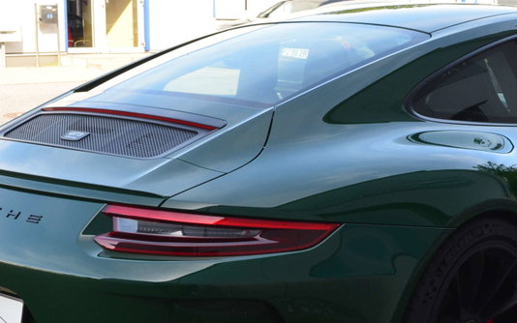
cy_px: 231
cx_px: 348
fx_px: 1071
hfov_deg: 27.0
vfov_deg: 17.1
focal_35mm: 76
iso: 400
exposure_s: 1/60
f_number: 10
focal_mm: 26
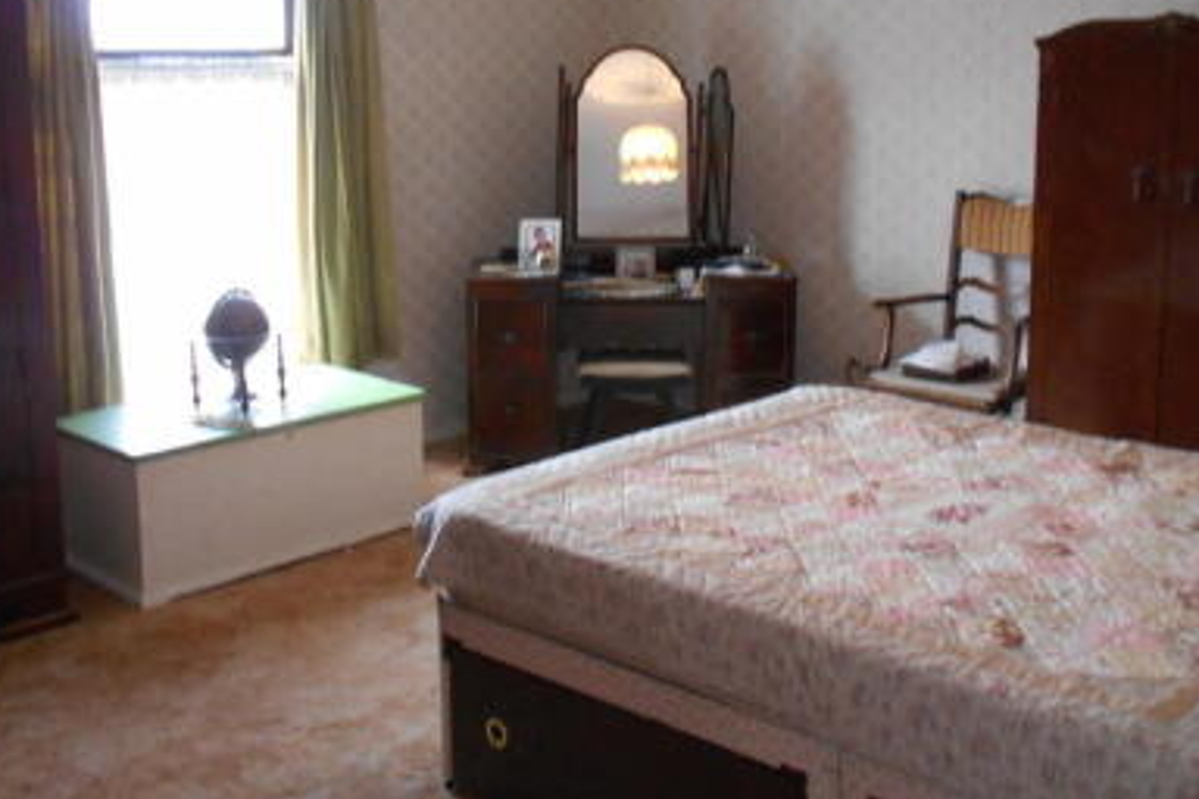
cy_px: 286
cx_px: 617
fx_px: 1365
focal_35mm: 41
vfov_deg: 32.4
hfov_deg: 47.4
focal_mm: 4.6
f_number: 3.2
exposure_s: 1/30
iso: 400
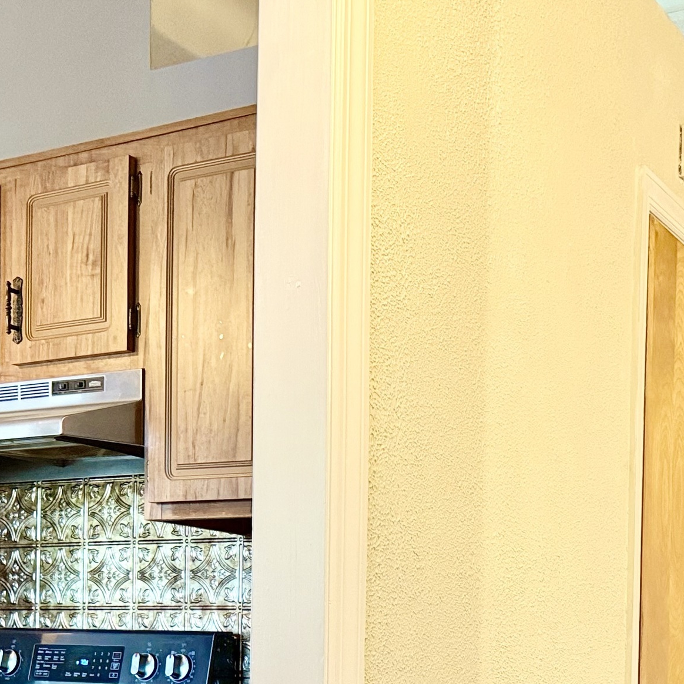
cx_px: 529
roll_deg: -1.4
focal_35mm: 56
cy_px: 670
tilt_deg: -0.1
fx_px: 1252
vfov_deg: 28.8
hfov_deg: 30.0
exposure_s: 1/60
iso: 640
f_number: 1.78
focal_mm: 6.76
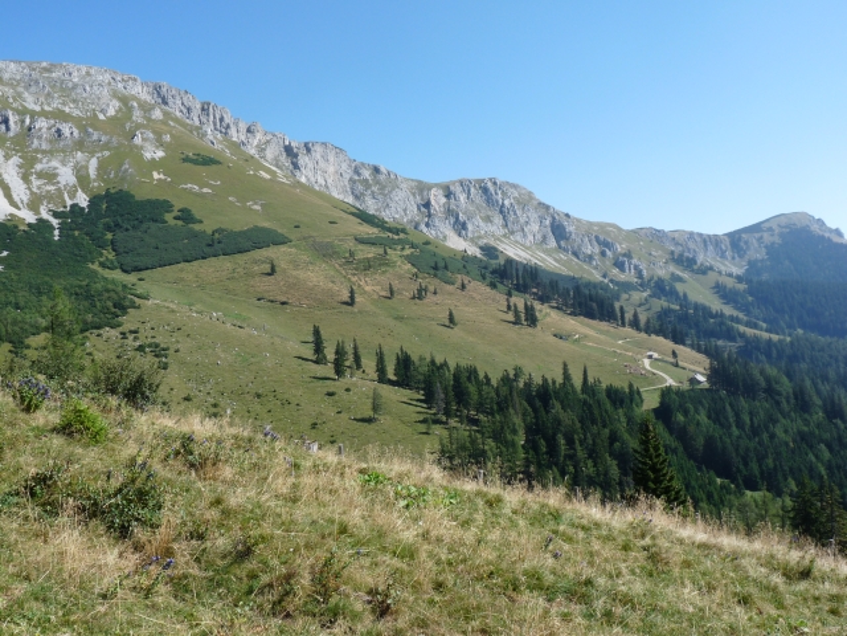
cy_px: 318
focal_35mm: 32
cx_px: 424
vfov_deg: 44.2
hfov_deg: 56.8
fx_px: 783
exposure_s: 1/250
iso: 100
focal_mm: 5.6
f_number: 5.6
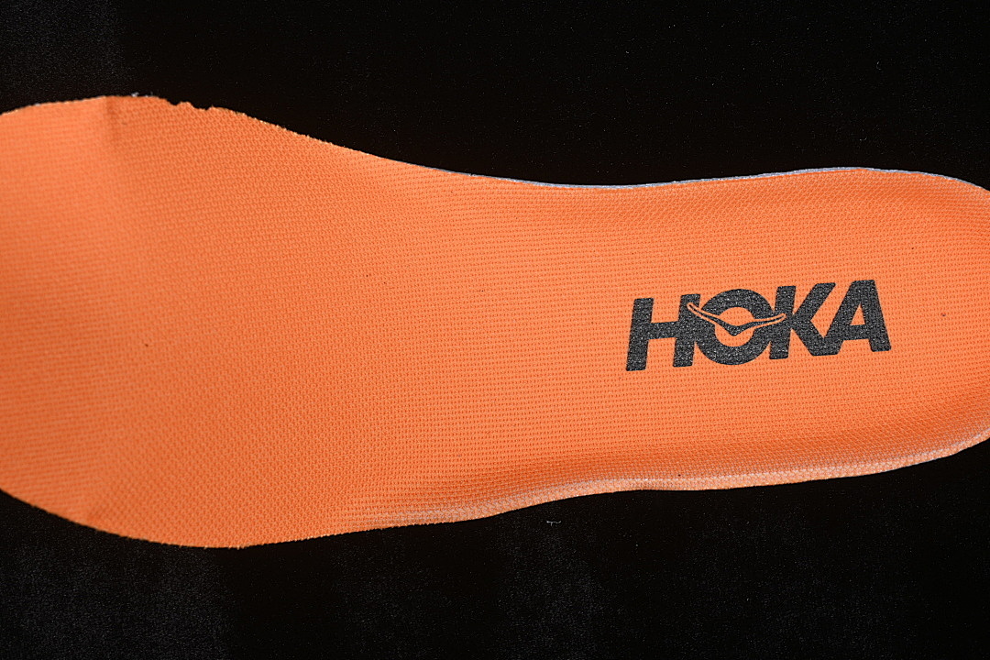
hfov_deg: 27.0
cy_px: 330
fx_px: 2062
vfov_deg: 18.2
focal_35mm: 75
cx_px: 495
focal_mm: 50
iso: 160
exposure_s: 1/80
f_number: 7.1
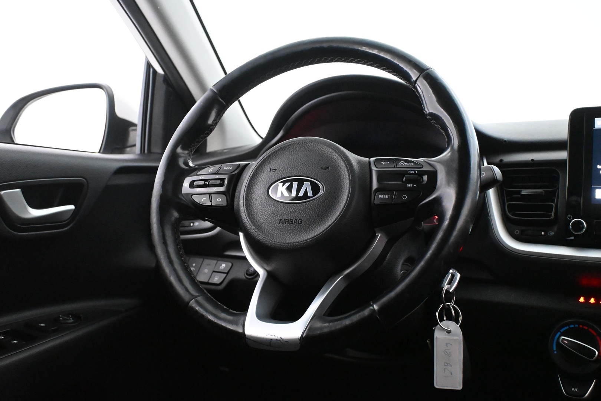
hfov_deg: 48.7
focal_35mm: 40
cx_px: 300
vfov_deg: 33.6
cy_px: 200
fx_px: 664
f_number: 4.5
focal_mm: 26.5
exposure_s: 1/60
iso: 9000
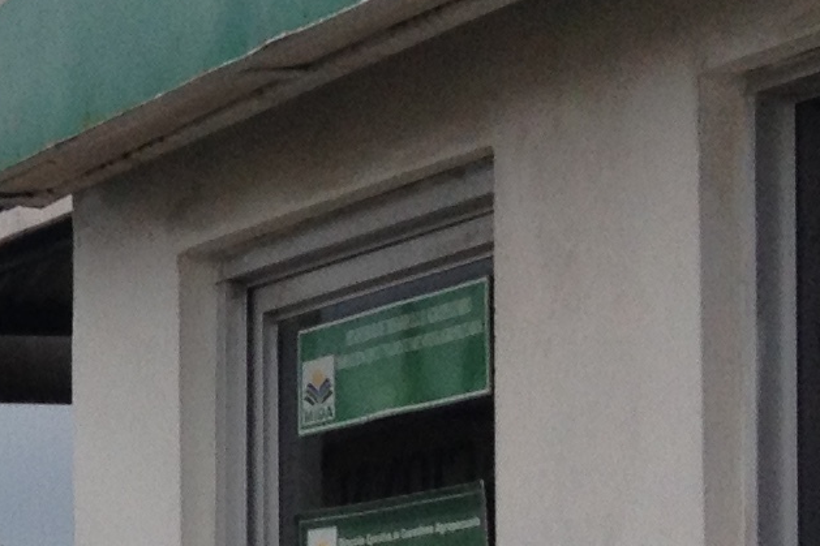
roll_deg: -0.7
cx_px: -1089
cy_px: 598
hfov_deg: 9.7
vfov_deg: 7.2
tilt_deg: -1.5
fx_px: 4304
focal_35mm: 189
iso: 50
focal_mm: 4.28
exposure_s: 1/1972
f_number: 2.4
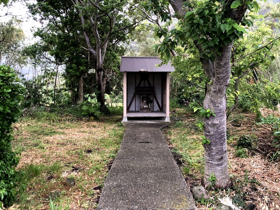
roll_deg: +0.7
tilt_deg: -0.7
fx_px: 235
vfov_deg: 48.2
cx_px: 140
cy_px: 106
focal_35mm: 29
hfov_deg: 61.7
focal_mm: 4
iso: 80
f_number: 1.8
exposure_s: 1/15
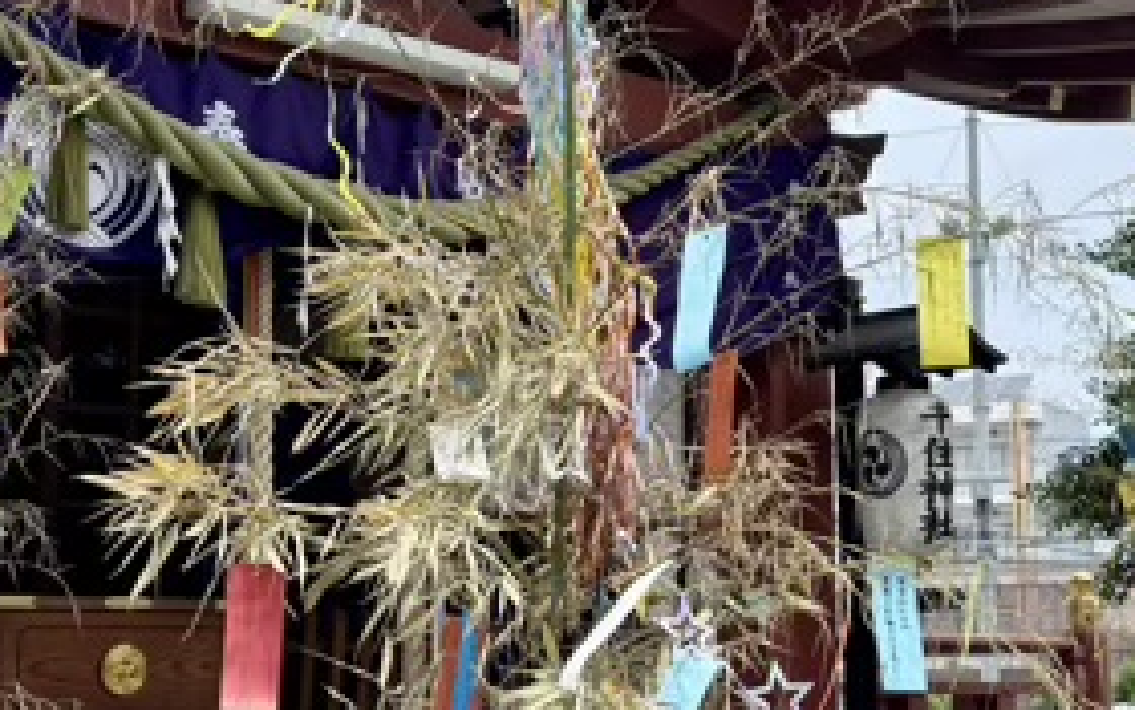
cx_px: 794
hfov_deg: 29.5
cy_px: 363
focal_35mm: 69
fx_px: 2134
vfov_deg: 18.9
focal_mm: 5.96
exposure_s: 1/1695
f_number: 1.6
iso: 50
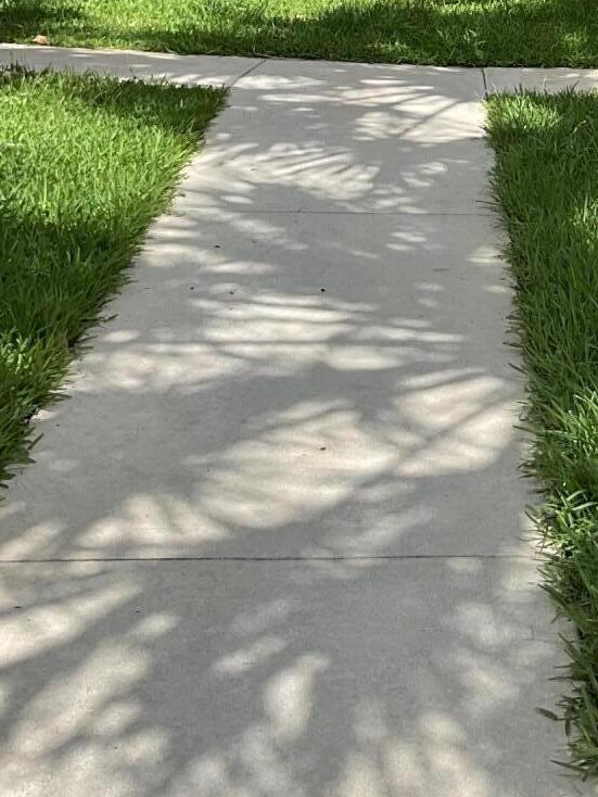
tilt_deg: -4.1
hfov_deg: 17.8
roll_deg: -2.7
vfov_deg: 23.4
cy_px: -54
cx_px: 709
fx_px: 1819
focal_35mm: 79
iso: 16
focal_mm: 3
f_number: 1.8
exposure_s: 1/842
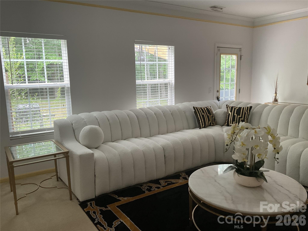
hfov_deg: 61.7
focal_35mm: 29
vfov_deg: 48.2
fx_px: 258
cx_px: 154
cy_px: 116
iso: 100
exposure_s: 1/60
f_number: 1.8
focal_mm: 3
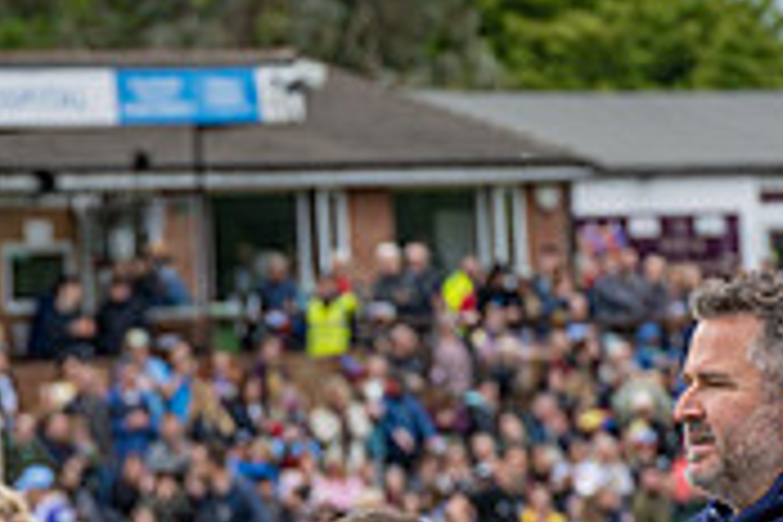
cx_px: 301
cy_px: 895
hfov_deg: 6.0
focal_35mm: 342
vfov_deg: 4.0
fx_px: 7438
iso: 125
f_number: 2.8
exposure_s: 1/1250
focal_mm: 70
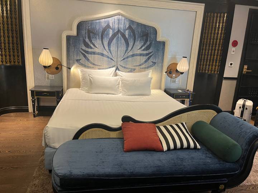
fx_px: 194
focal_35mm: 26
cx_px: 129
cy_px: 96
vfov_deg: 53.1
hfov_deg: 67.3
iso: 200
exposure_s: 1/60
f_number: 1.6
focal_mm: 5.1
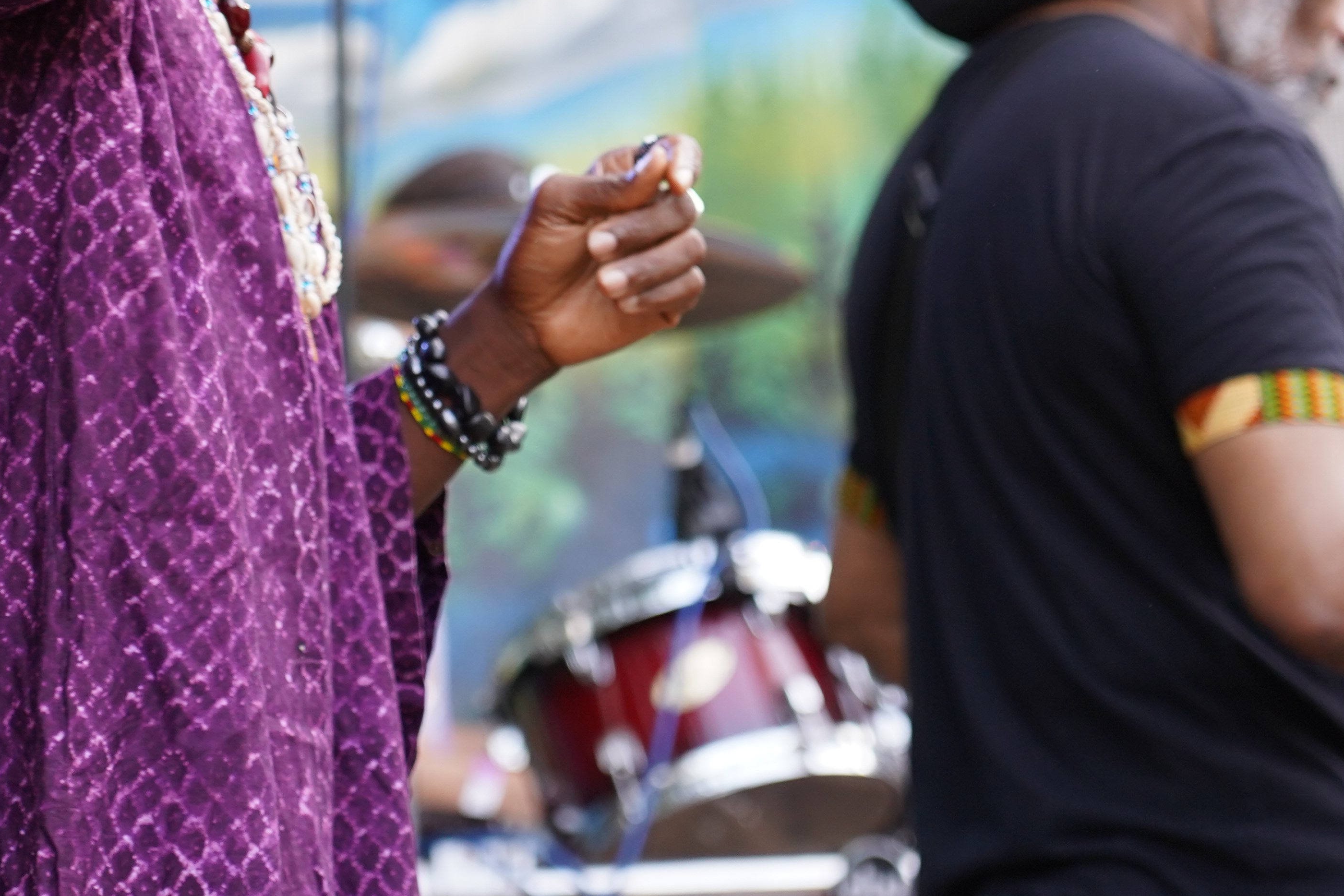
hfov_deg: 9.1
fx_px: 8400
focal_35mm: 225
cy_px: 132
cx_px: 409
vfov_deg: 6.1
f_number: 4
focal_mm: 105
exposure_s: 1/160
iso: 640
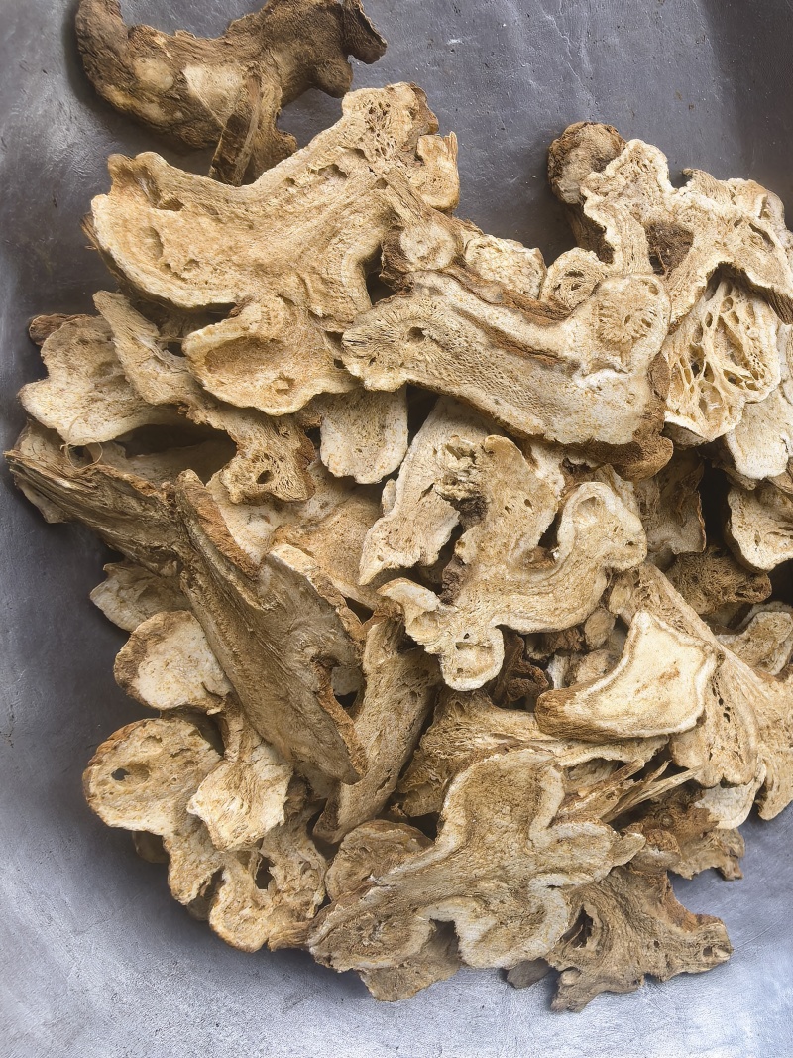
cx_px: 396
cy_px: 529
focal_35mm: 24
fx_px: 733
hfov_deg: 56.8
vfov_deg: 71.6
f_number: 2.2
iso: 100
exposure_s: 1/129
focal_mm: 1.95
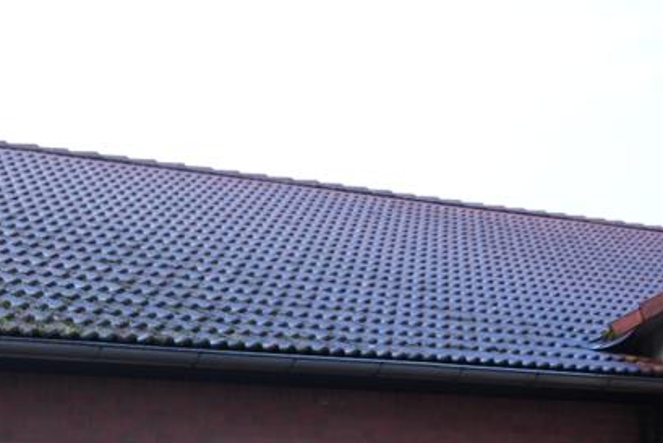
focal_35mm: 93
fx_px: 1713
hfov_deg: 21.0
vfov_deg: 14.2
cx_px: -36
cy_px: 558
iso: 500
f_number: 4
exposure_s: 1/60
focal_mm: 33
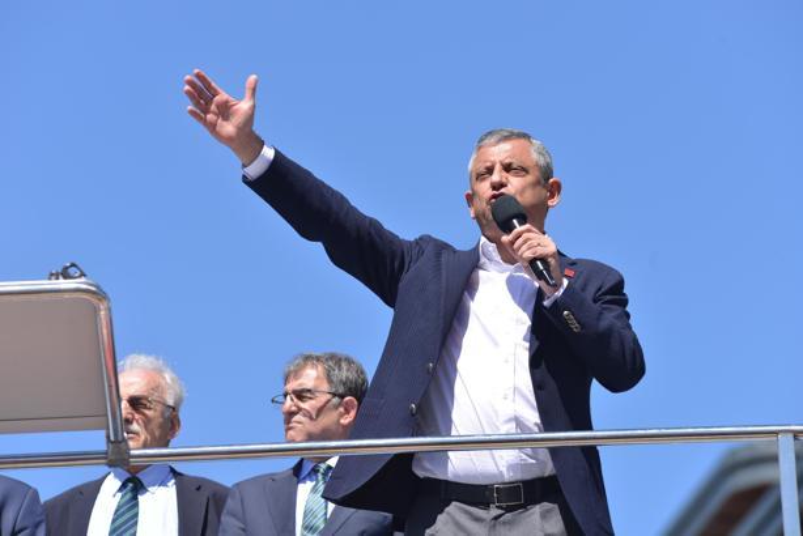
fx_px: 4463
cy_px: 268
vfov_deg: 6.9
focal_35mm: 200
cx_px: 402
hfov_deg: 10.3
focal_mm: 200
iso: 100
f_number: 2.8
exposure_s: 1/250
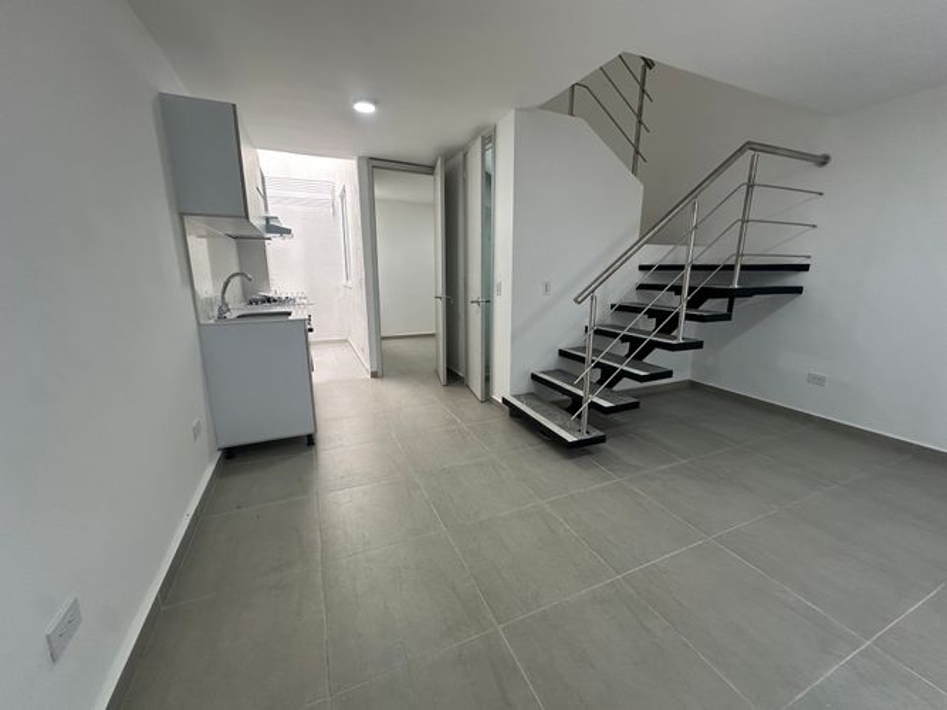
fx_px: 383
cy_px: 355
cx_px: 474
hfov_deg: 102.1
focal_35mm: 14
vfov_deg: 85.7
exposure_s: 1/120
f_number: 2.2
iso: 200
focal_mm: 2.22
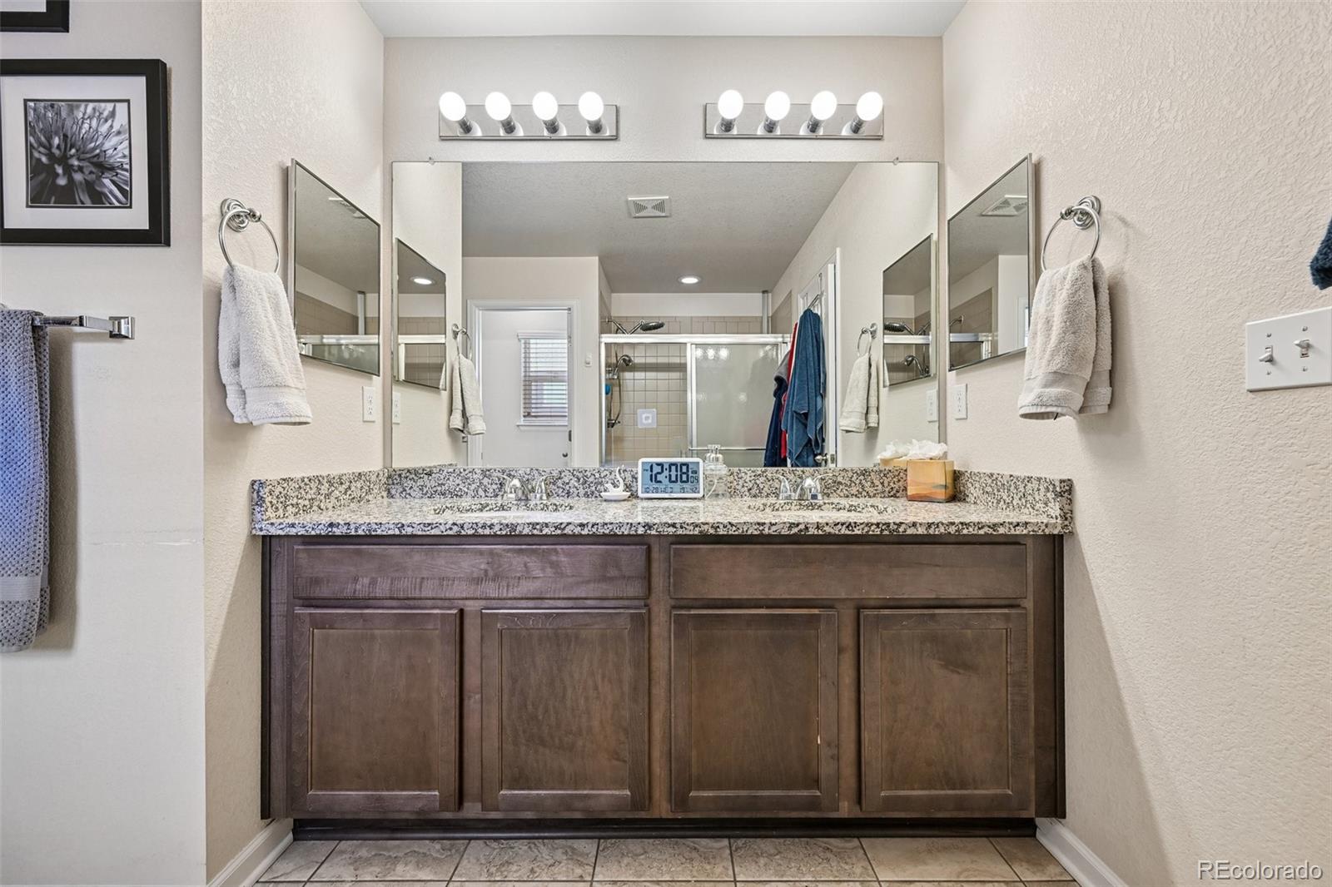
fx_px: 518
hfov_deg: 104.3
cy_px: 444
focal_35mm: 14
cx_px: 666
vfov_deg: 81.2
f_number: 8
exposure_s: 1/13
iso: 400
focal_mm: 14
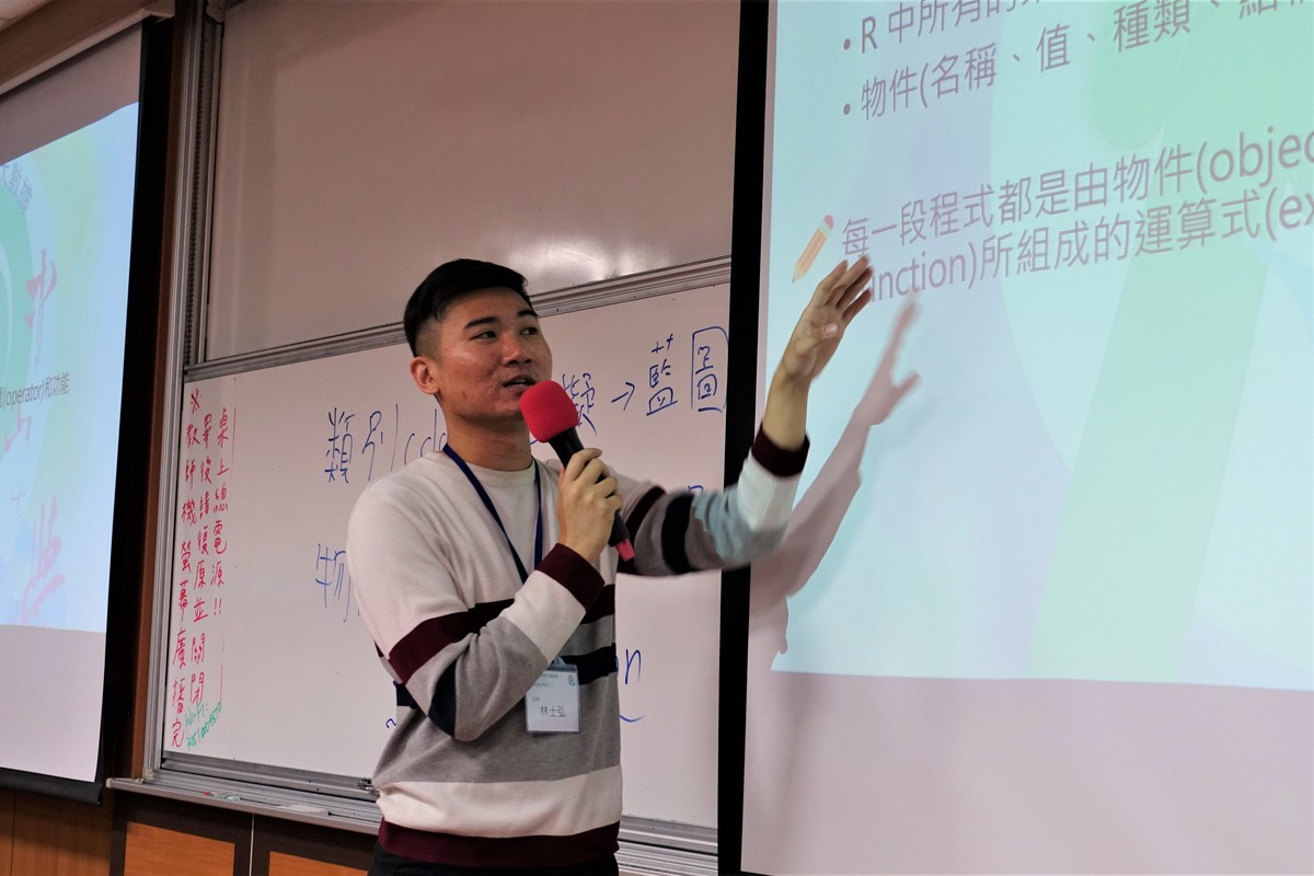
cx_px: 657
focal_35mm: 44
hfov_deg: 44.5
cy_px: 438
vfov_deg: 30.5
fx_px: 1606
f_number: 2.8
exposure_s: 1/50
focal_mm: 16.17
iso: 200
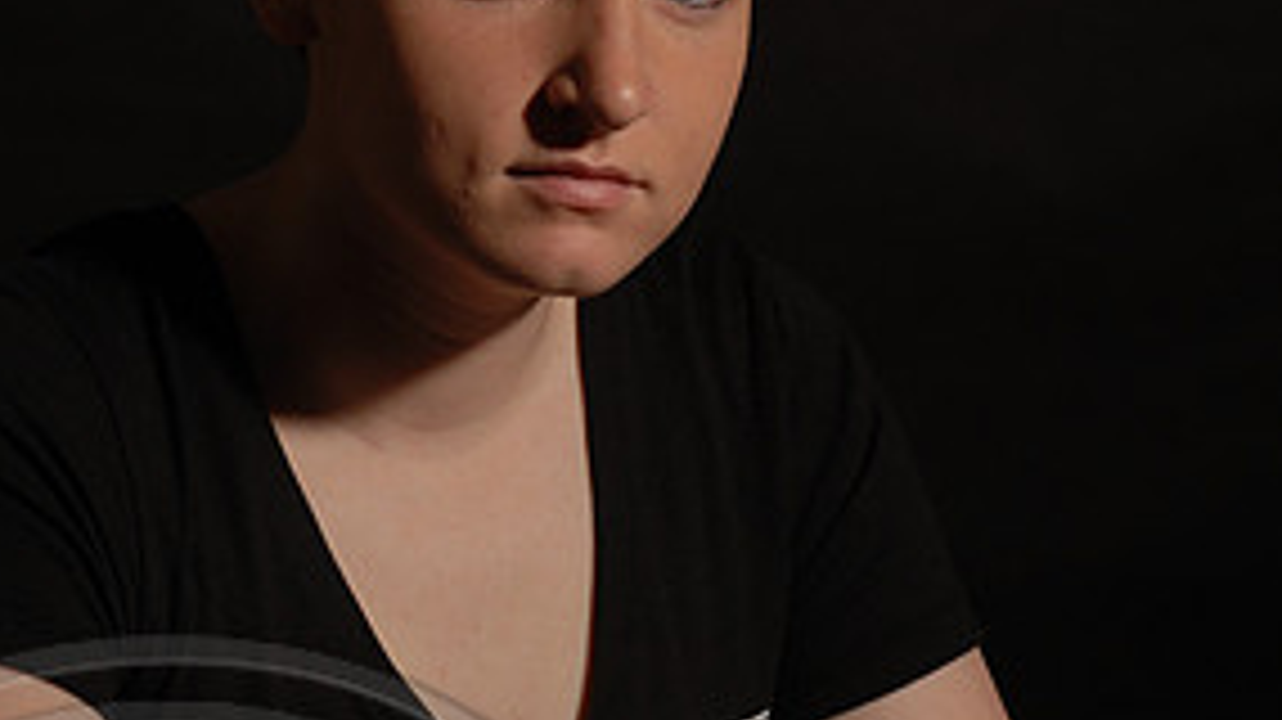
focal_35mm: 224
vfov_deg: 5.4
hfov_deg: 9.6
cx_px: 423
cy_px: 450
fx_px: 7611
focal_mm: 70
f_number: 5.6
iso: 100
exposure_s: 1/125
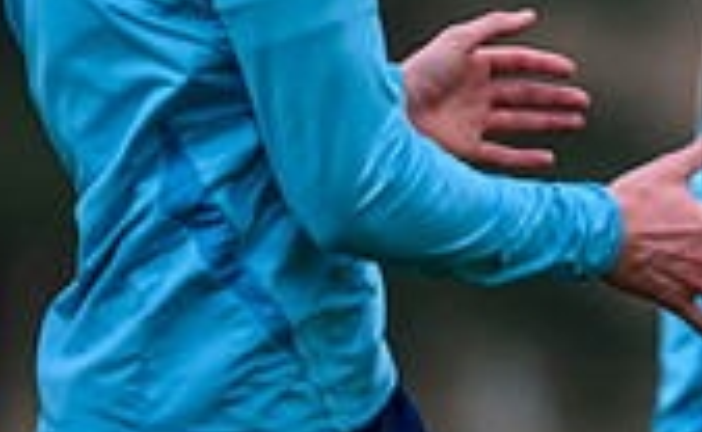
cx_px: 1292
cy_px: 304
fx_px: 30536
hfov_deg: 1.3
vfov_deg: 0.8
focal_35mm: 1603
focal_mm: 400
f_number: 4
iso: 1250
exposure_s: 1/2500
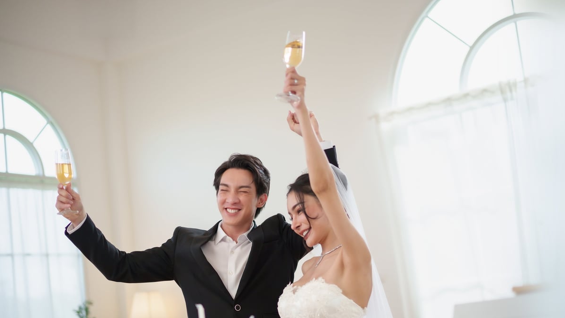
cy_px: 189
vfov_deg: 20.7
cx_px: 283
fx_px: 869
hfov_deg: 36.0
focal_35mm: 58
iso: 500
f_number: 1.8
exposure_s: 1/2000
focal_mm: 55
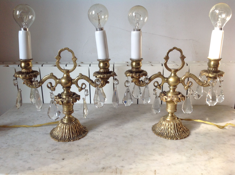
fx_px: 237
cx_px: 118
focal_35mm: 35
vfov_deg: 40.6
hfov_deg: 52.7
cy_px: 88
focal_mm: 4.28
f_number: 2.4
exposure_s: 1/60
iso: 80
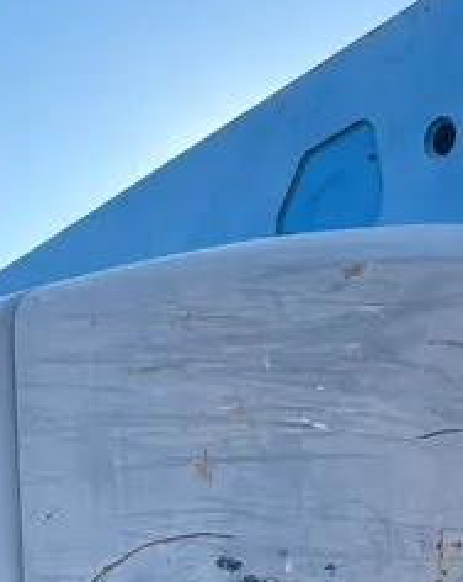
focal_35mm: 79
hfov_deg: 19.3
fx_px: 1357
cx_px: 293
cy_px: 879
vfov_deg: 20.6
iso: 50
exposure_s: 1/785
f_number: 1.6
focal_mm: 4.2
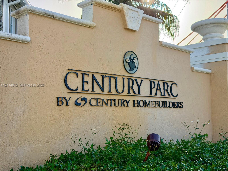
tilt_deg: +5.6
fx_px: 316
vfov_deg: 30.3
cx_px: 114
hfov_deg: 39.7
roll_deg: +0.4
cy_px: 86
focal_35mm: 48
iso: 100
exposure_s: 1/1838
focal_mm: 6.76
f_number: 1.78
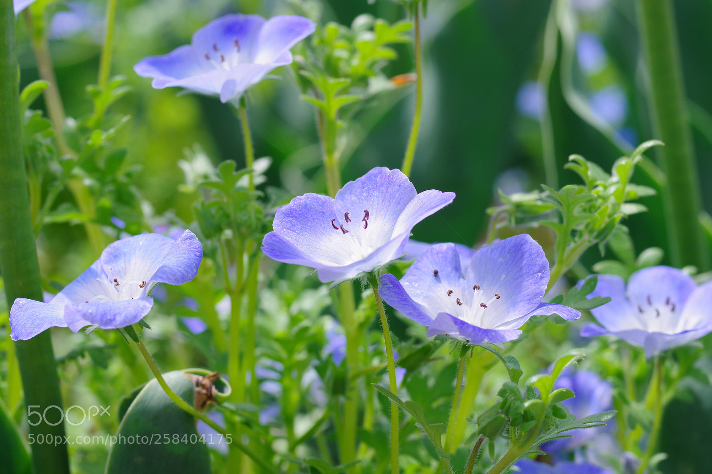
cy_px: 237
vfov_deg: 18.2
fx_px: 1483
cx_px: 356
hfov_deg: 27.0
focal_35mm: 75
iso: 200
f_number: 7.1
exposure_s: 1/400
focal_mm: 50
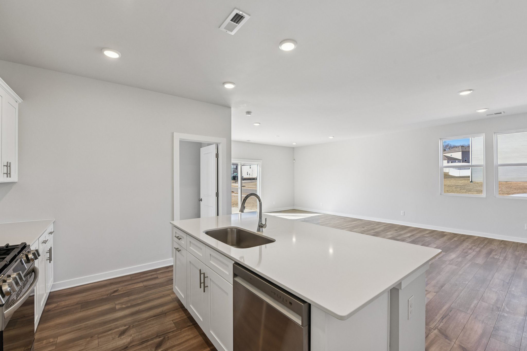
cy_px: 176
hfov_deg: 100.4
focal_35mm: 15
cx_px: 264
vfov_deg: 77.3
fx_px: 220
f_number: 8
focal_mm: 15
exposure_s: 1/50
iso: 200
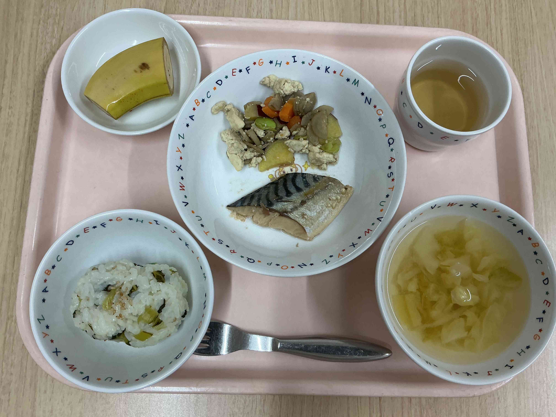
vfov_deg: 48.2
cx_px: 278
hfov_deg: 61.7
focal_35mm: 29
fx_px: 466
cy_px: 208
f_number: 1.8
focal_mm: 3
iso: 50
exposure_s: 1/120
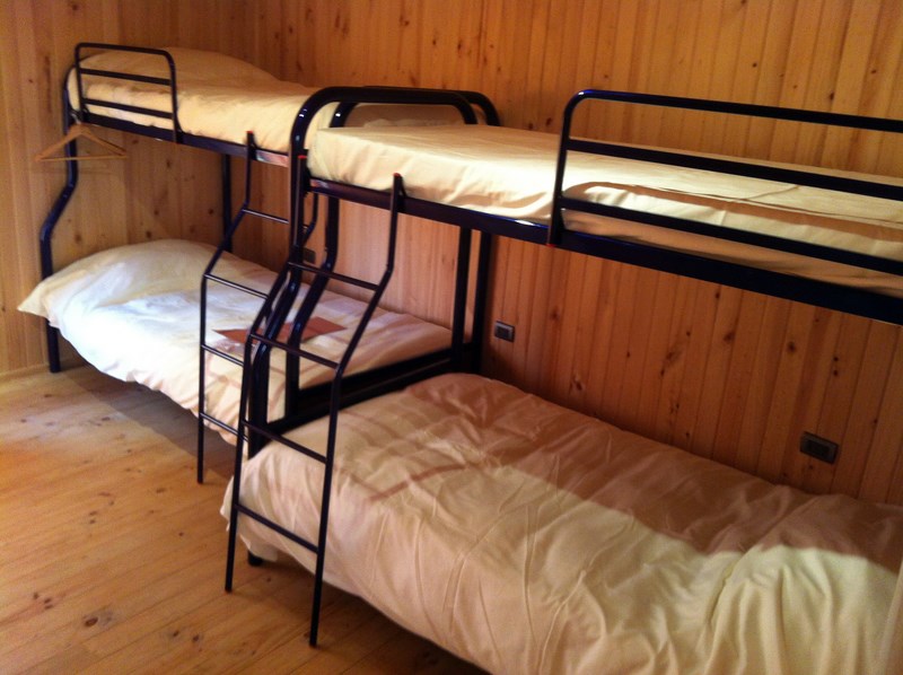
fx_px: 912
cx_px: 452
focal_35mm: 35
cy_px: 338
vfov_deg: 40.6
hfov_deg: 52.7
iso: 125
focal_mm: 3.85
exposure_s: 1/15
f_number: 2.8
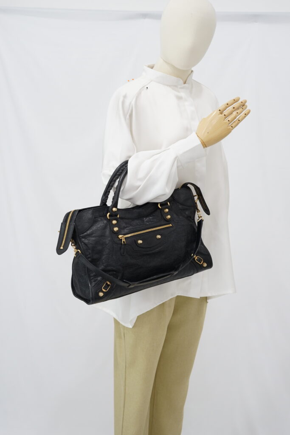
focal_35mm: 50
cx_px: 145
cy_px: 218
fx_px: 604
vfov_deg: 39.6
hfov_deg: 27.0
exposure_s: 1/10
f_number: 6.3
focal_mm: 50
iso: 640
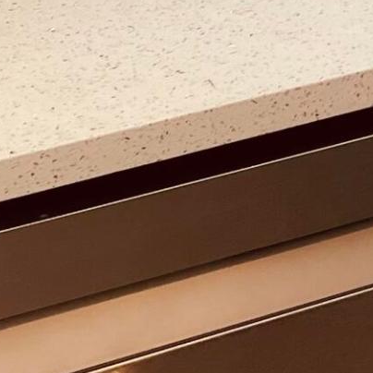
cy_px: -322
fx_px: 1999
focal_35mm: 164
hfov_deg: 10.4
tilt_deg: -11.0
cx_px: 518
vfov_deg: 10.0
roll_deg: +1.7
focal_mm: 5.7
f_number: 1.5
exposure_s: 1/121
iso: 50
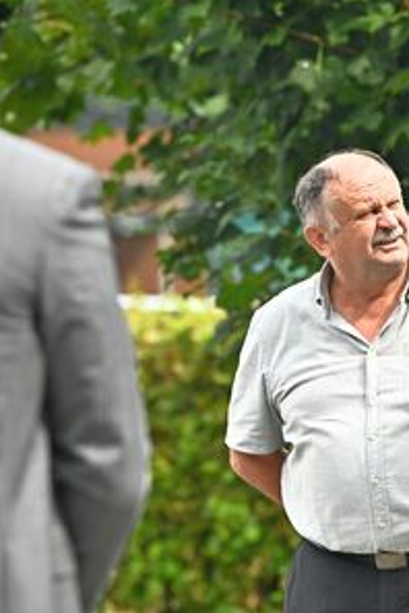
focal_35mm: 280
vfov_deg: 7.4
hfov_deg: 4.9
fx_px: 4771
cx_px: 364
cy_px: 305
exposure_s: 1/5000
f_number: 4.5
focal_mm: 185
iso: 1600
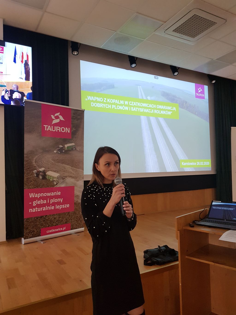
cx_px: 118
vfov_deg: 67.3
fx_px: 236
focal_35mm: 26
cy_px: 158
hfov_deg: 53.1
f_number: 1.7
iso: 200
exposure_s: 1/40
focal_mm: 4.3
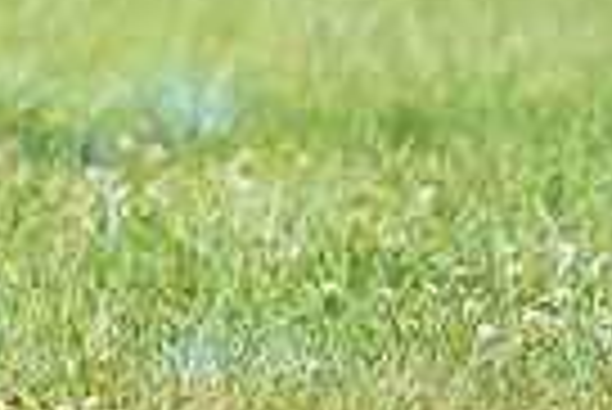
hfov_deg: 1.8
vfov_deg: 1.2
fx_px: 19571
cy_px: -390
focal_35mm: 1150
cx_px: -549
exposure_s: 1/4000
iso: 1600
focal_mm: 270
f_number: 5.6
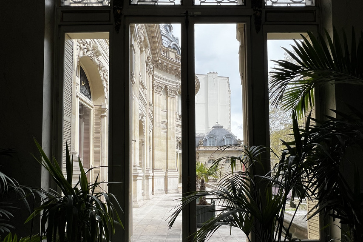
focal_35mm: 19
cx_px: 181
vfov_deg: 62.3
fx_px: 192
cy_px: 169
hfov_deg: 86.9
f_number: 1.8
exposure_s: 1/1074
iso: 32
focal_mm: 1.57
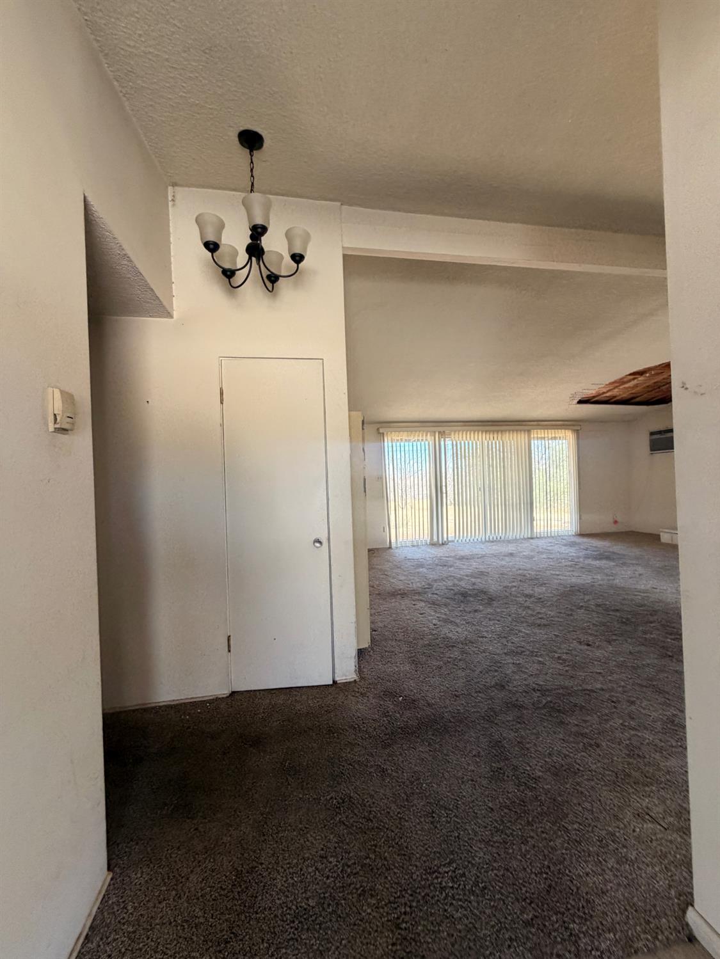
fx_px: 388
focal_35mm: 14
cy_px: 480
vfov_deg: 102.0
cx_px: 360
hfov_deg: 85.7
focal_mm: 2.22
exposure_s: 1/121
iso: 200
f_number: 2.2
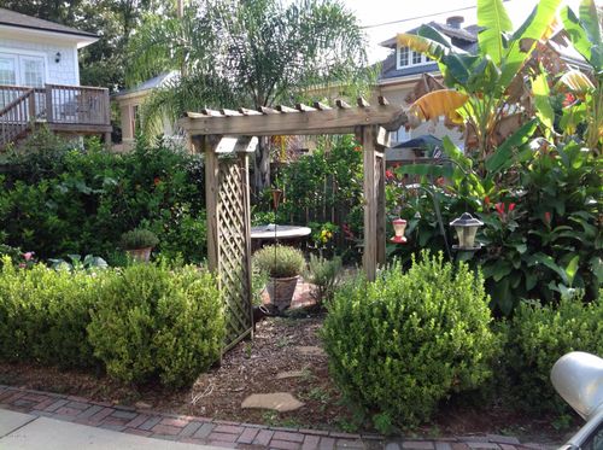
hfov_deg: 52.7
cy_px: 225
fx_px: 609
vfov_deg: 40.6
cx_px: 302
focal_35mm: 35
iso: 50
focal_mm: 4.28
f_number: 2.4
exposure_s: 1/250
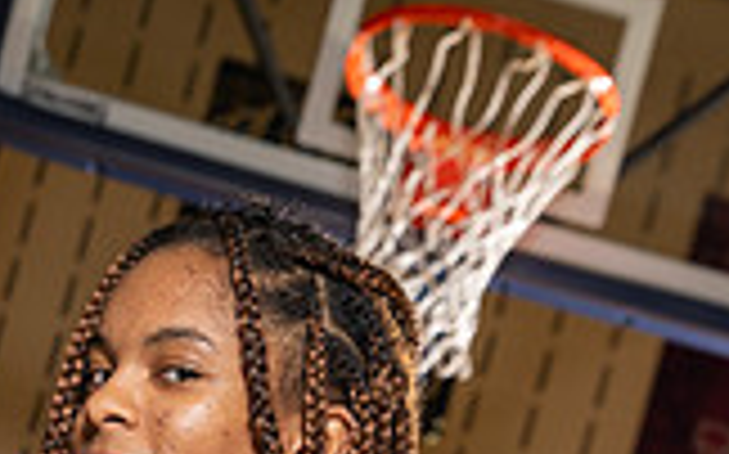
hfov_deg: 14.2
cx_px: 184
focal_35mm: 147
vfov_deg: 8.3
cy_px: 989
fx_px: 2919
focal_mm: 52
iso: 640
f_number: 5.6
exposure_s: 1/250
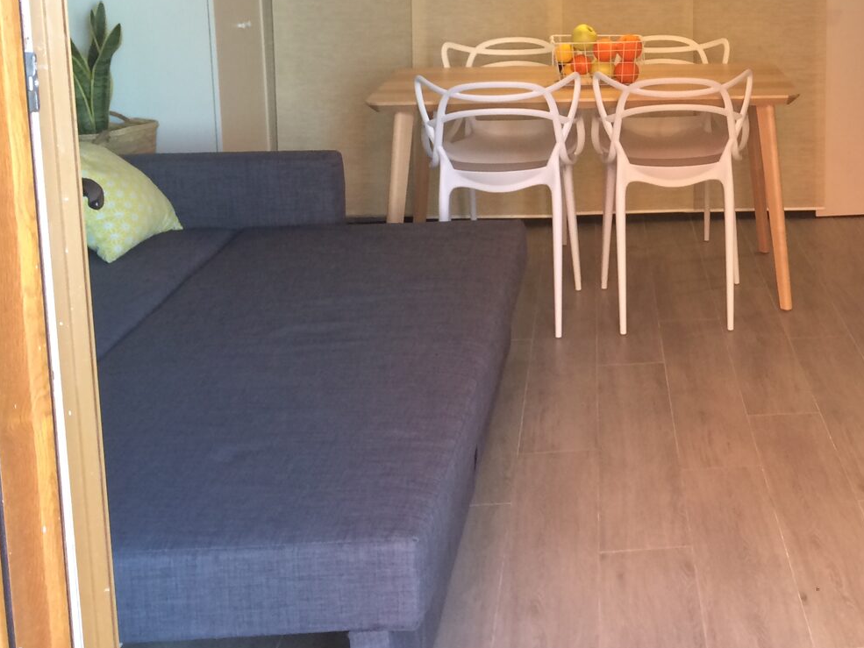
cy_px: 75
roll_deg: +0.0
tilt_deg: -8.7
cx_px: 774
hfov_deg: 34.2
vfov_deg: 26.7
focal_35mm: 53
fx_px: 1323
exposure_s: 1/30
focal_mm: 4.15
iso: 50
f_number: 2.2
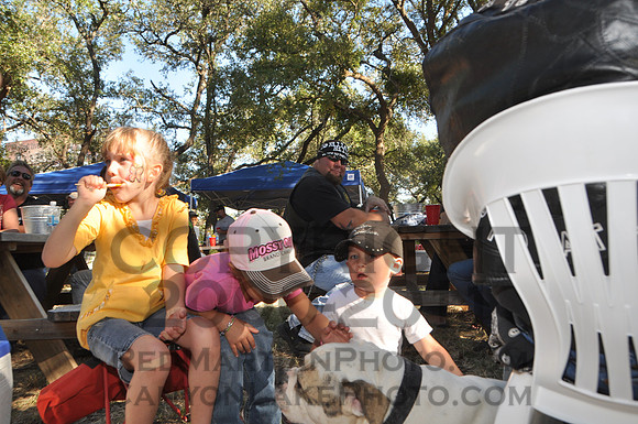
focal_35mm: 30
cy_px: 212
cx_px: 319
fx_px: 531
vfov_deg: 43.5
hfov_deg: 62.0
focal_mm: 20
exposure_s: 1/200
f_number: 8
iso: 200
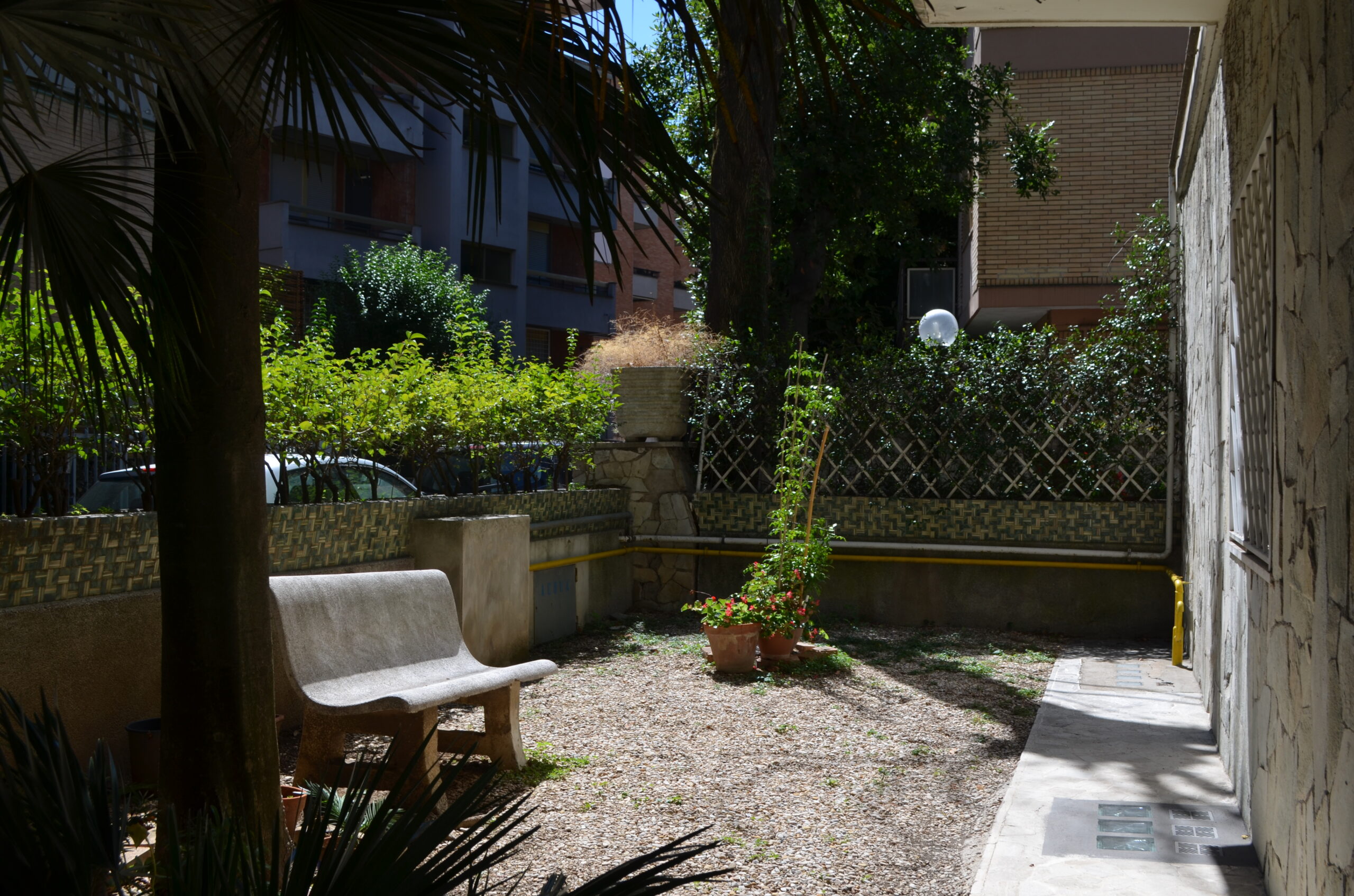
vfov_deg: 34.1
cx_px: 677
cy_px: 448
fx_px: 1464
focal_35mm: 39
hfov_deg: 49.6
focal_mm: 26
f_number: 7.1
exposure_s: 1/200
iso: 100
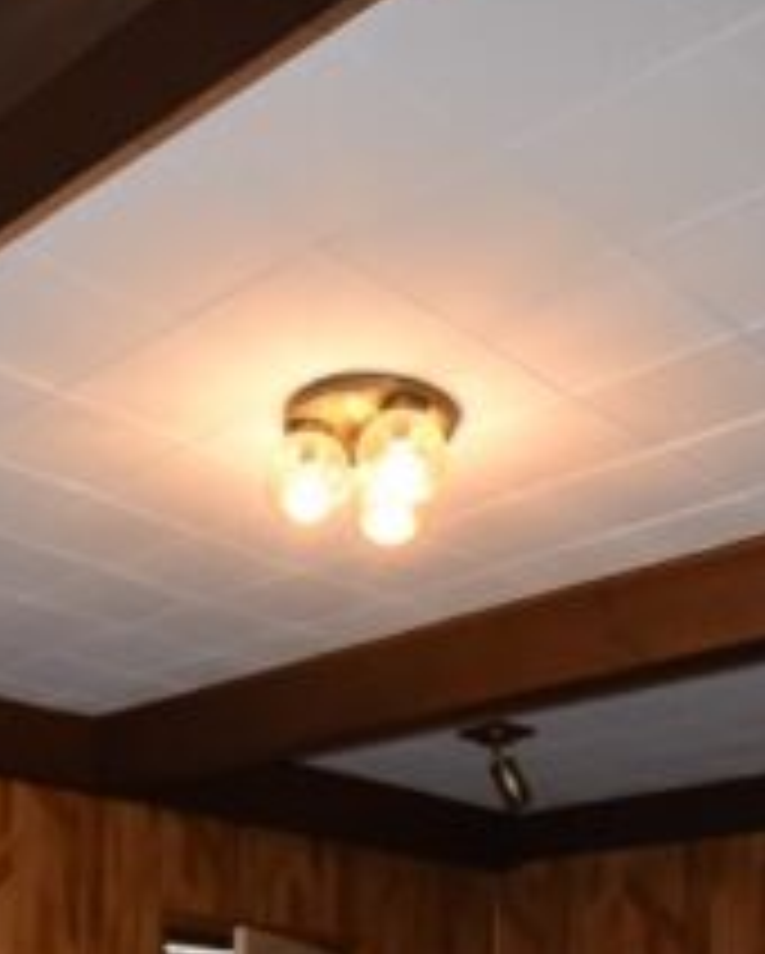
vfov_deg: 31.2
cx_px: 198
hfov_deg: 28.3
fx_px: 1498
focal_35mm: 53
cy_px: 1060
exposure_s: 1/100
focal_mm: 10
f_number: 5
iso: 800
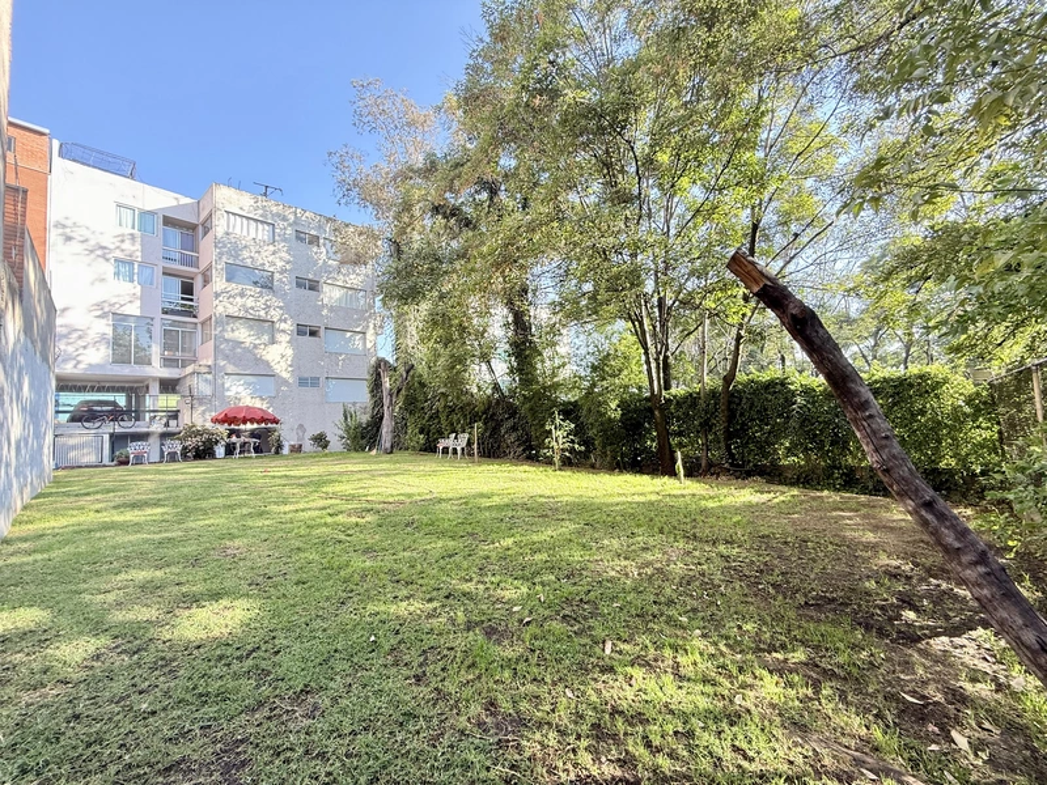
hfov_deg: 102.1
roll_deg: +3.0
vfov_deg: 85.7
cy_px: 392
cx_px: 524
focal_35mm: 14
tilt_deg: +4.9
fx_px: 423
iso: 100
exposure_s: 1/99
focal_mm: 2.22
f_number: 2.2
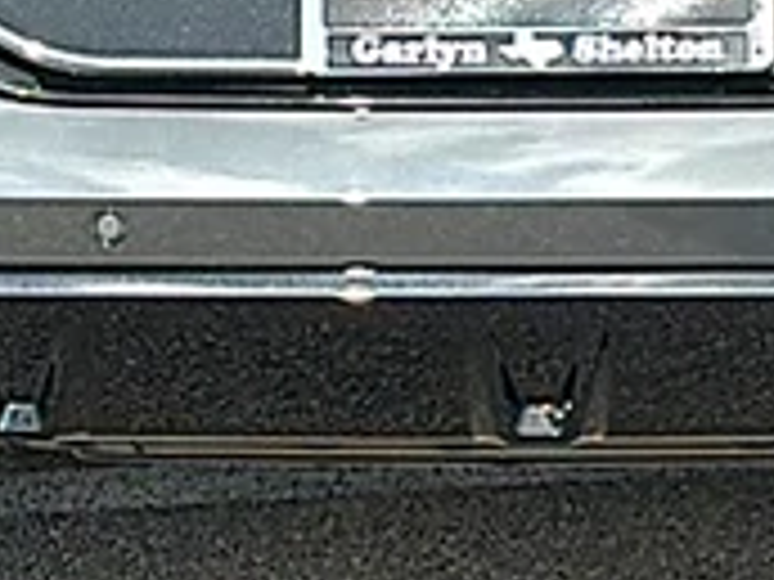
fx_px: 3376
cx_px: 580
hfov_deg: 13.0
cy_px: -312
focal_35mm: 151
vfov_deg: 9.5
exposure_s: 1/4049
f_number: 1.78
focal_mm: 6.86
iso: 80
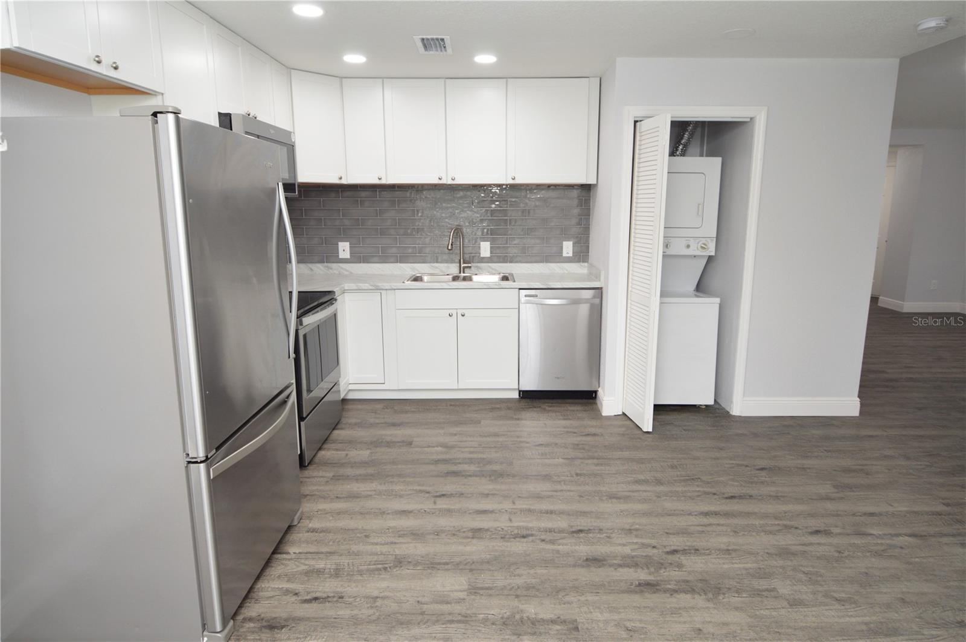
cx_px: 483
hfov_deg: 90.1
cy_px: 321
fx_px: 482
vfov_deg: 67.3
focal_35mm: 18
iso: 400
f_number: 4
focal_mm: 12
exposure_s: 1/60
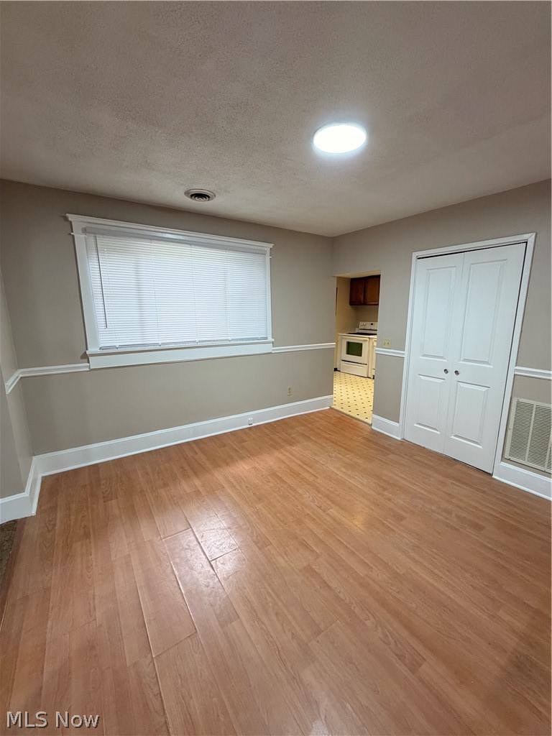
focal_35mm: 14
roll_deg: +0.5
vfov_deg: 102.1
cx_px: 276
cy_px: 368
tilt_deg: -10.2
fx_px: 298
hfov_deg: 85.7
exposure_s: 1/60
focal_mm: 2.22
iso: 250
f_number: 2.2
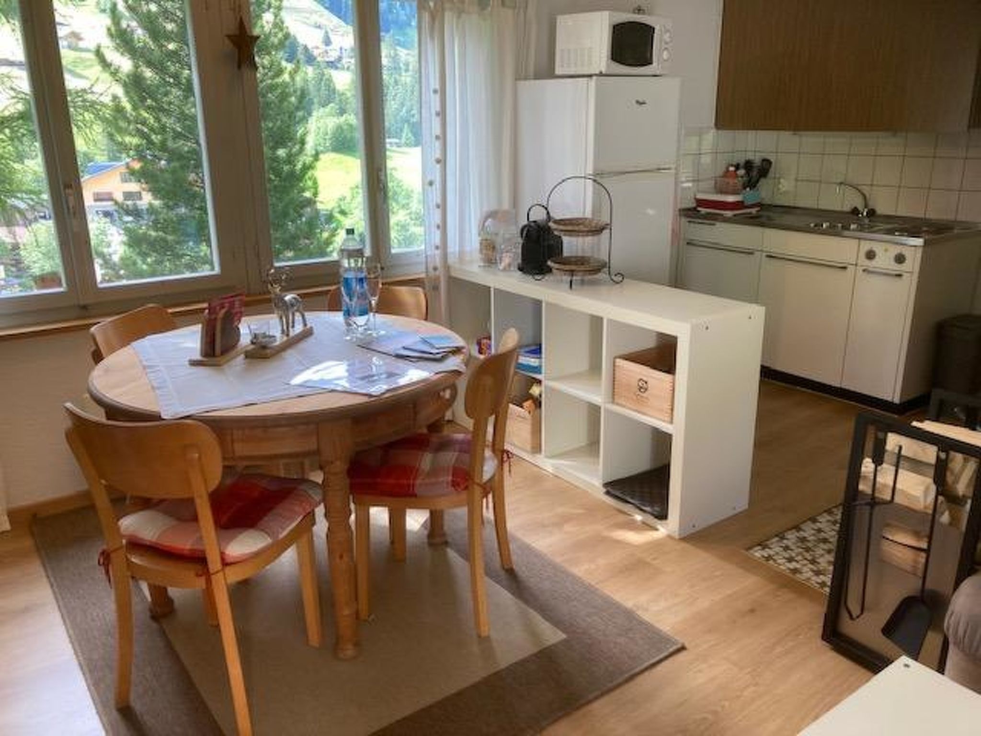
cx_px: 490
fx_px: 794
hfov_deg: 63.4
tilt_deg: -17.9
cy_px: 368
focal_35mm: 28
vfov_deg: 49.7
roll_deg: +0.3
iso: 80
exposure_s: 1/100
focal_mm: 3.99
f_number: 1.8
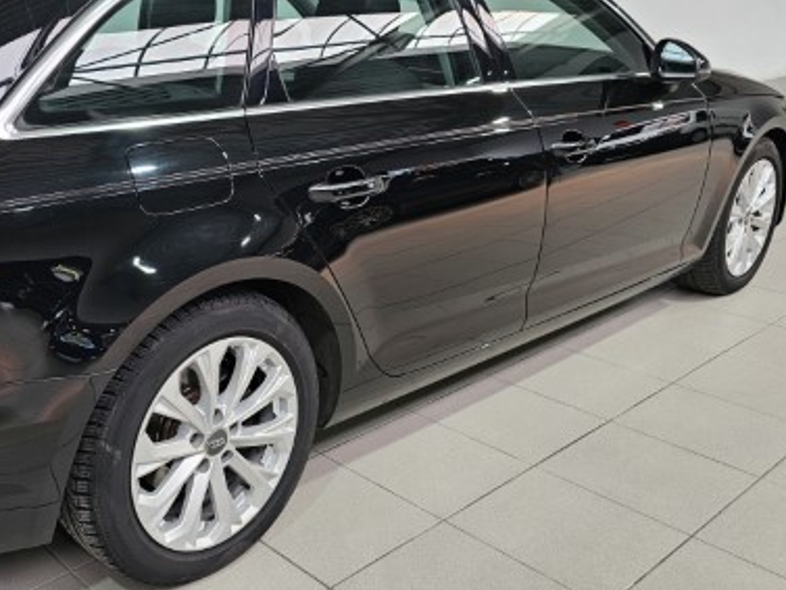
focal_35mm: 39
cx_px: 177
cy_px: 261
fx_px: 886
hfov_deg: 45.8
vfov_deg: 36.8
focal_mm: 6.3
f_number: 1.7
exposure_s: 1/100
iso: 40
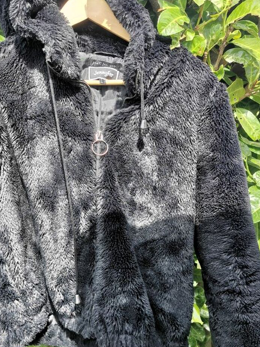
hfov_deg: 36.6
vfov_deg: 47.8
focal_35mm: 39
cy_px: 161
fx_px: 391
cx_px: 100
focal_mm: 5.56
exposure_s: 5
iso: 50
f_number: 1.6
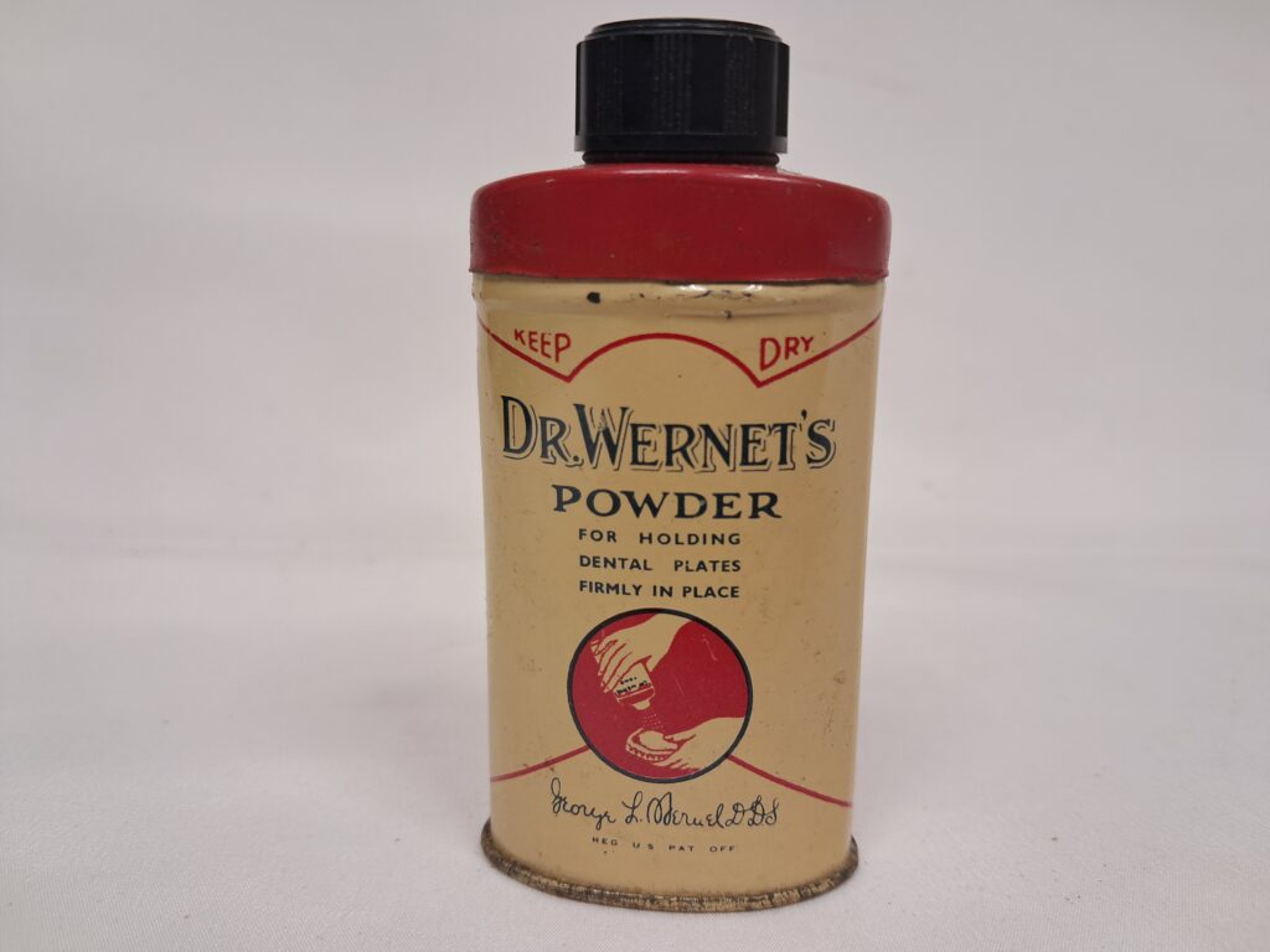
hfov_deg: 65.3
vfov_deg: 51.4
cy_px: 476
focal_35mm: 27
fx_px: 991
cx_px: 635
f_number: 1.8
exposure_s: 1/50
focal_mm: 4
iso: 64
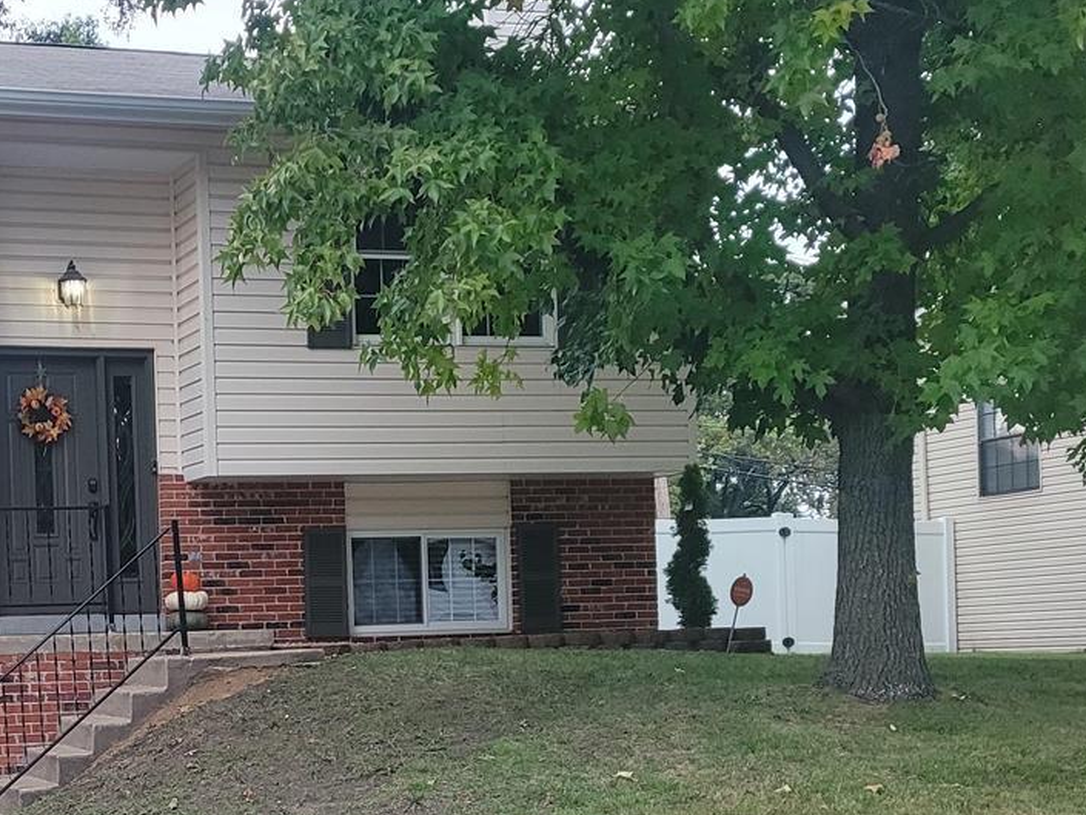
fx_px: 1851
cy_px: 672
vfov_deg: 24.4
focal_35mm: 59
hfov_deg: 30.9
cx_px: 71
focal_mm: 5.4
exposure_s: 1/120
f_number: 1.8
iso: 320
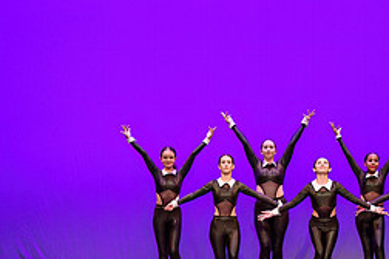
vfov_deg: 7.9
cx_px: 282
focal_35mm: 174
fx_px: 1880
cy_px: 198
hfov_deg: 11.8
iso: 1250
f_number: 3.5
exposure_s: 1/250
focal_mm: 70
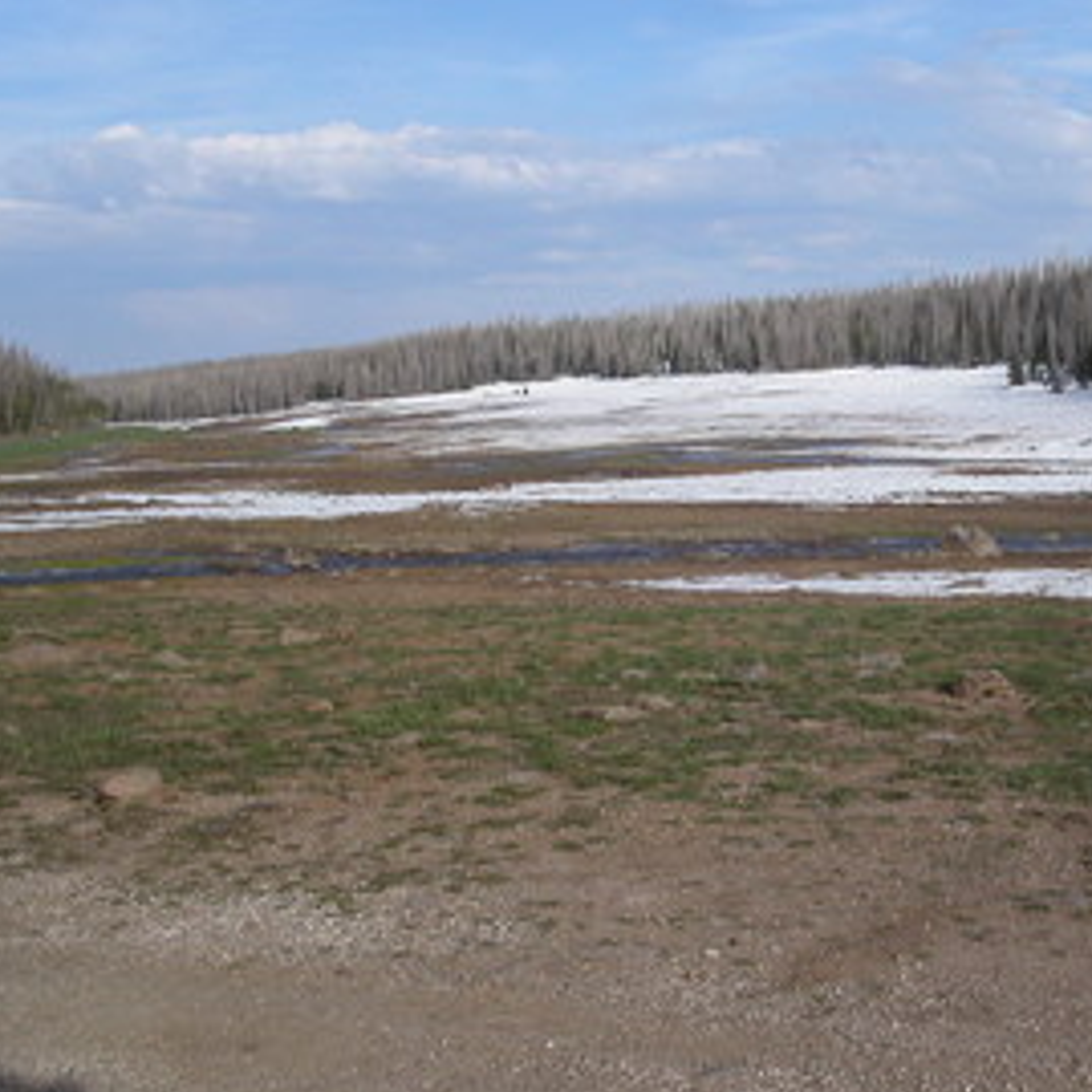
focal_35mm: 50
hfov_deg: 33.5
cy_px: 572
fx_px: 1785
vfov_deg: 34.0
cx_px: 779
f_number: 8
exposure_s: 1/350
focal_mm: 7.8
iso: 100
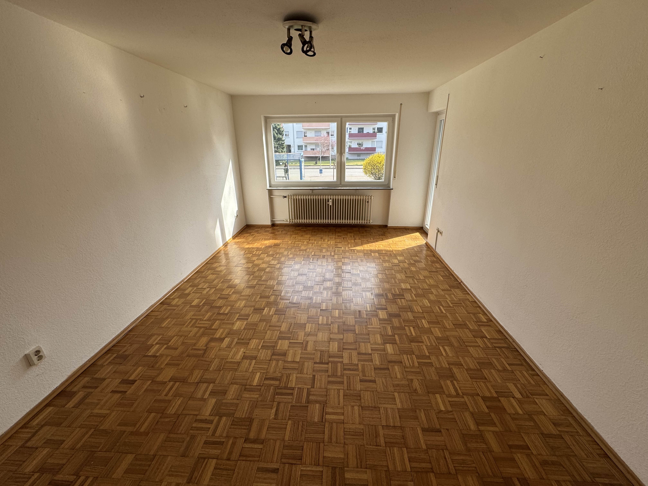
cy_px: 243
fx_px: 262
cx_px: 324
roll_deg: +0.8
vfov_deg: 85.7
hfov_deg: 102.1
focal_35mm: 14
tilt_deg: -21.1
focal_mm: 2.22
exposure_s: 1/171
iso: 40
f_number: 2.2
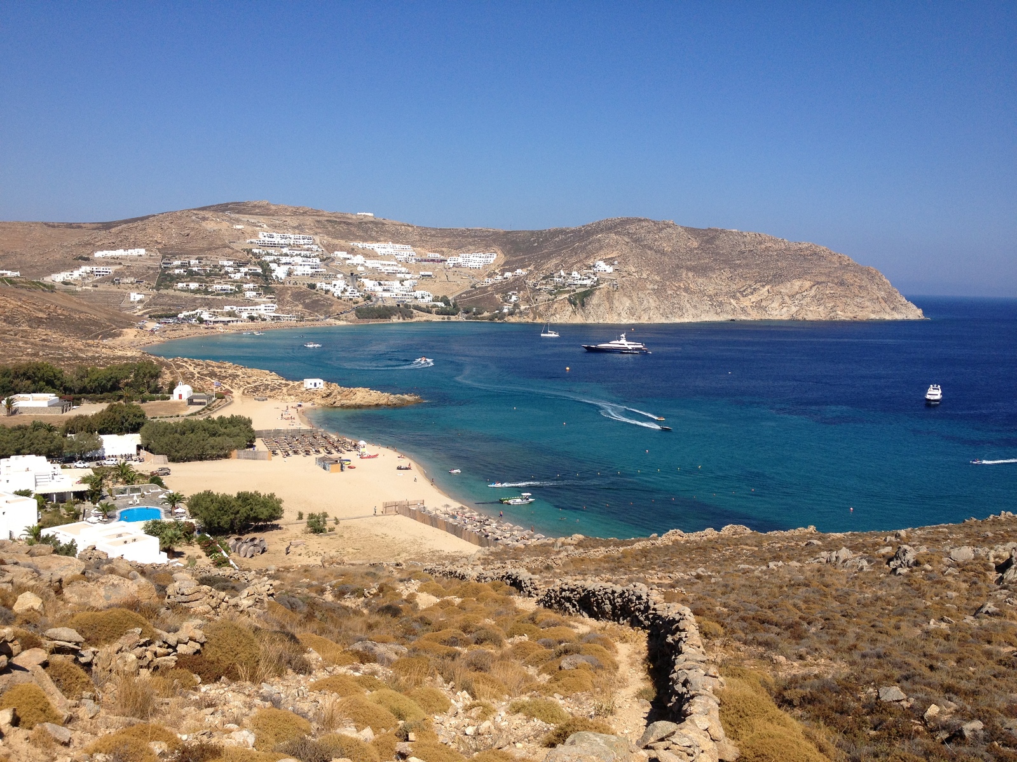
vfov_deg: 40.7
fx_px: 1028
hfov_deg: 52.6
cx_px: 508
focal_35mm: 35
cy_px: 381
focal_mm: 4.28
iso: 50
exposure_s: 1/2304
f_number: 2.4
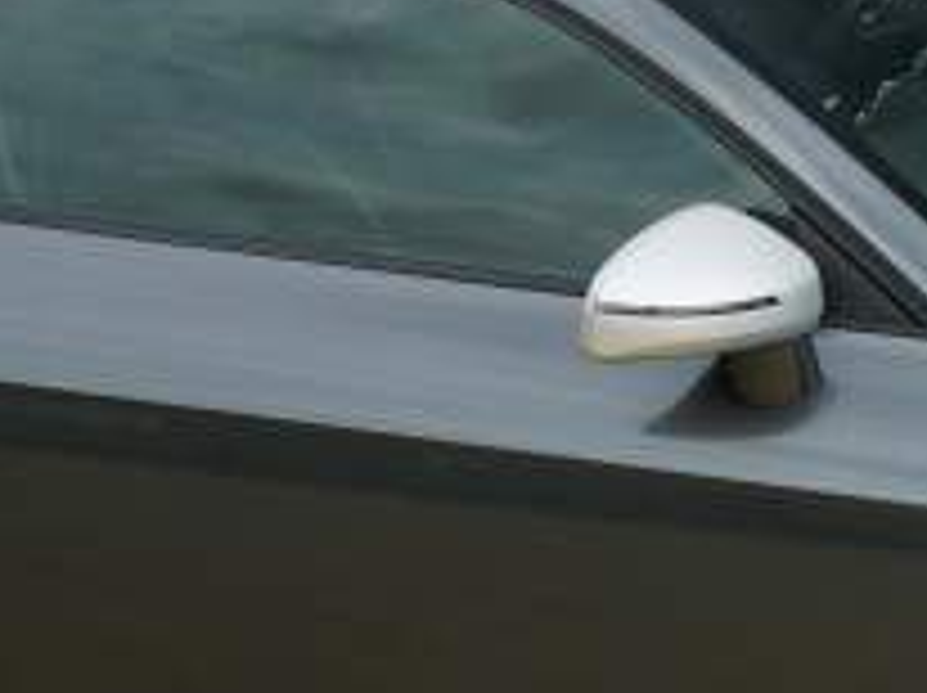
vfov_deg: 5.9
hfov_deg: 7.9
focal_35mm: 251
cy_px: 358
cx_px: 603
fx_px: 6724
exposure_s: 1/200
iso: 200
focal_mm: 35
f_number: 8
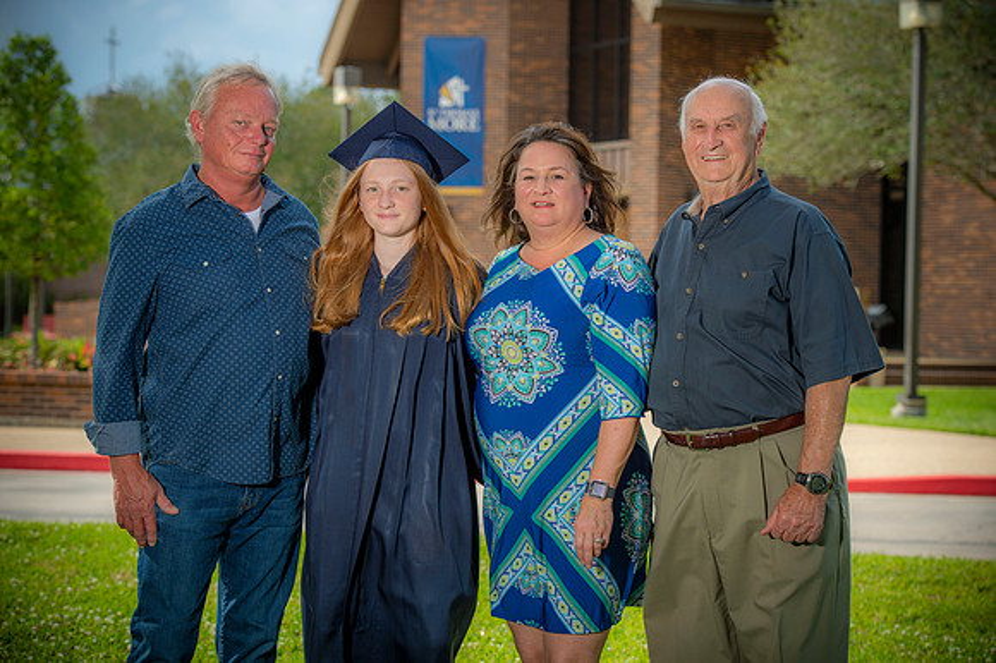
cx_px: 498
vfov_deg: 14.4
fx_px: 2627
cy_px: 332
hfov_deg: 21.5
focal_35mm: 95
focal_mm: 95
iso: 80
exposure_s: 1/250
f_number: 5.6
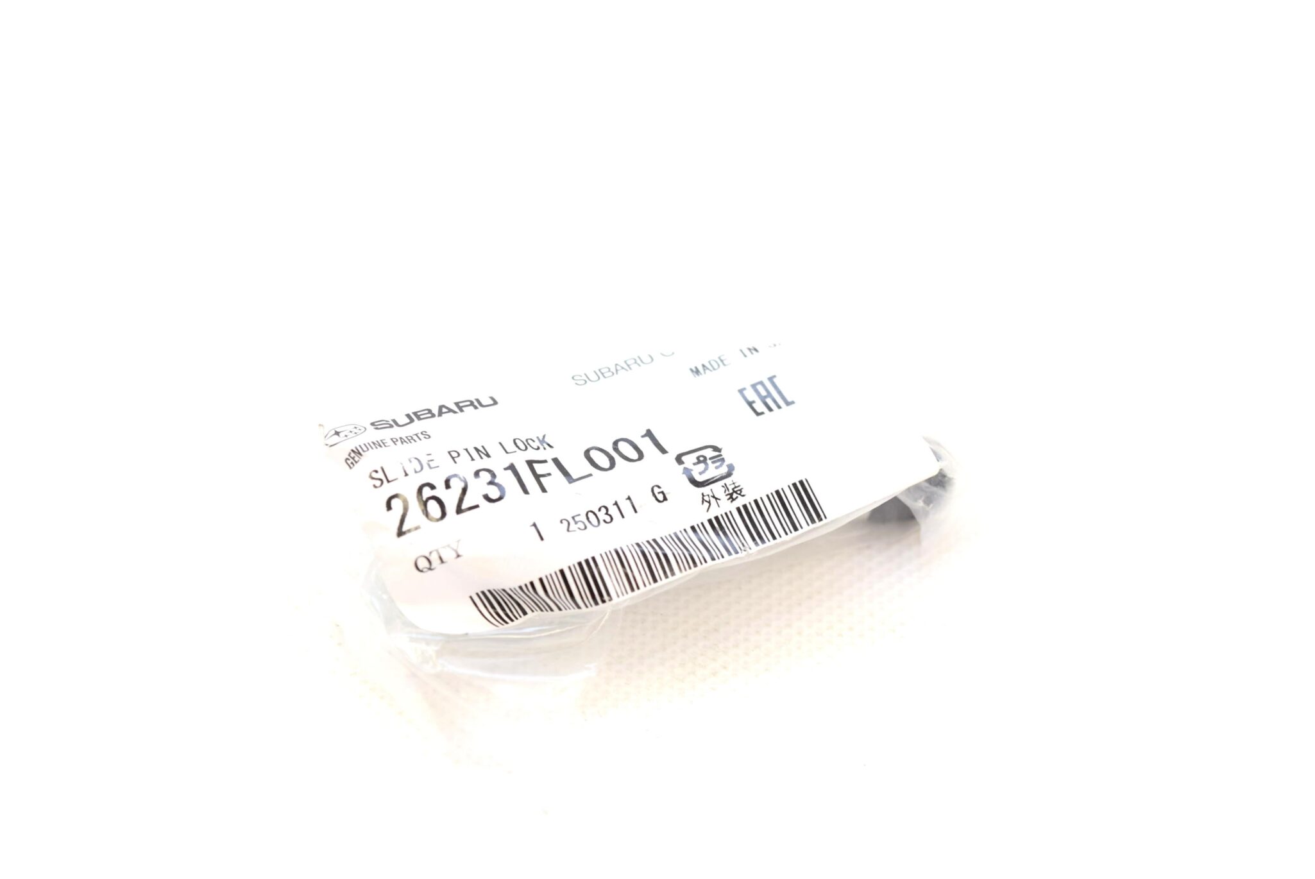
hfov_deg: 27.0
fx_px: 2741
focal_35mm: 75
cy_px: 440
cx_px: 658
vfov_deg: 18.2
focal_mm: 50
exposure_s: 1/125
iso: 400
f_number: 5.6
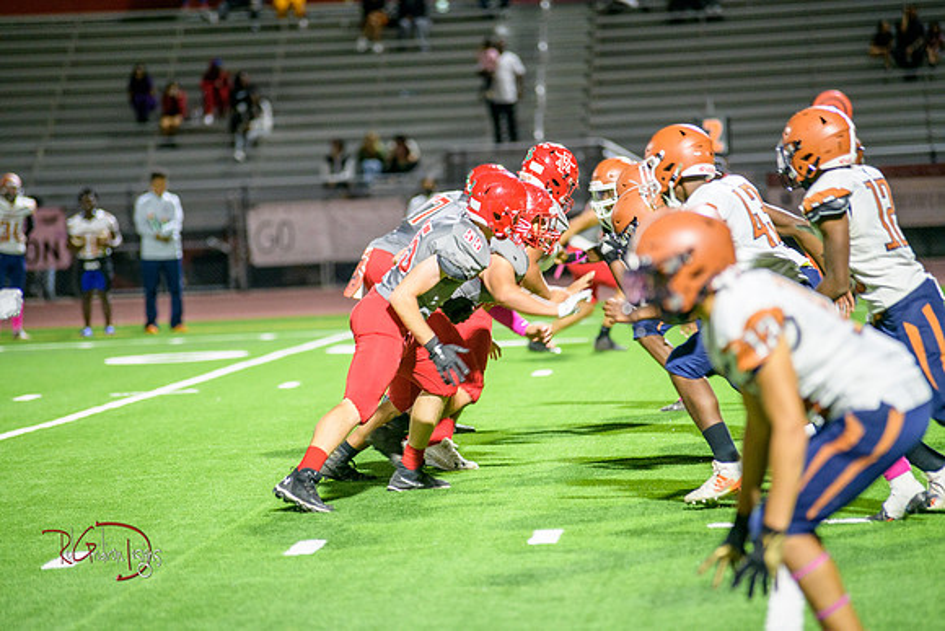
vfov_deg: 6.9
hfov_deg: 10.3
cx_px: 472
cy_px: 316
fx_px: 5251
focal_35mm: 200
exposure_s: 1/250
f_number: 2.8
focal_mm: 200
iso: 1600
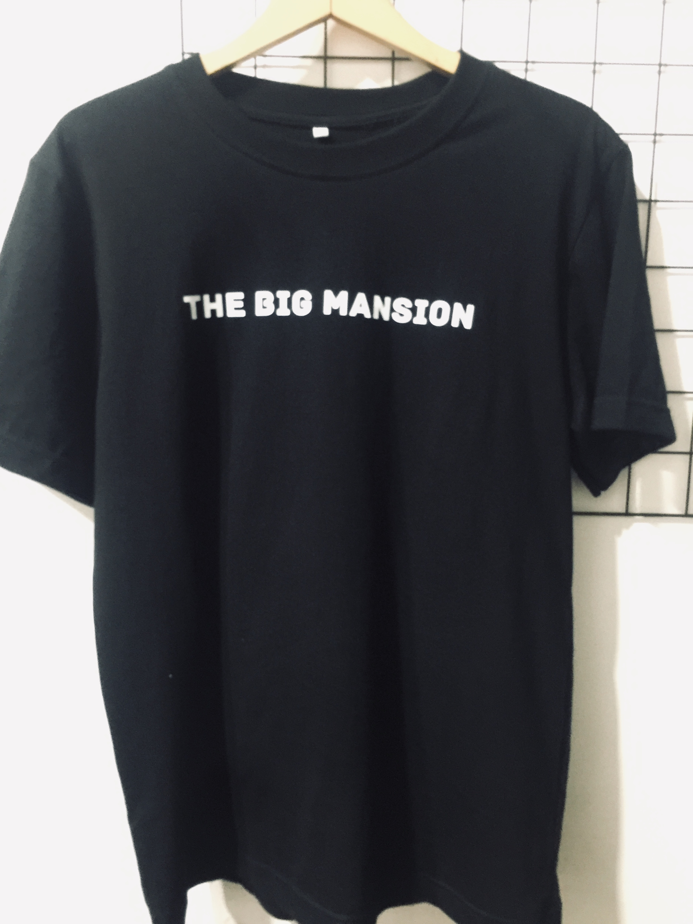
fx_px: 774
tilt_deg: -9.5
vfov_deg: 61.7
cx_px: 346
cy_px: 462
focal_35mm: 29
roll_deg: -0.3
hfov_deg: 48.2
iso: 160
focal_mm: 4.15
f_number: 2.2
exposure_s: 1/4
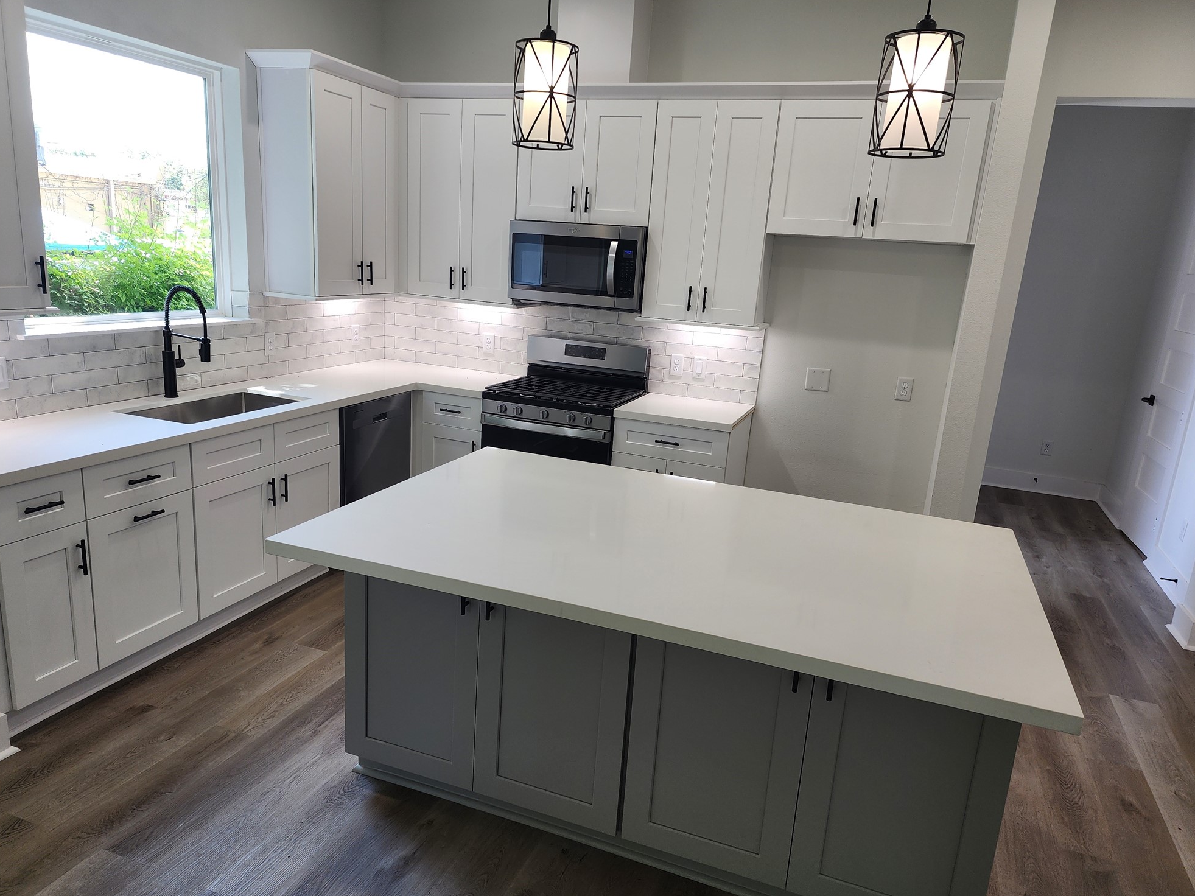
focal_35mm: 24
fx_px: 828
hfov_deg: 71.6
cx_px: 586
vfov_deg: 56.8
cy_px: 460
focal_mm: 6.4
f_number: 1.8
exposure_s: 1/120
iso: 50
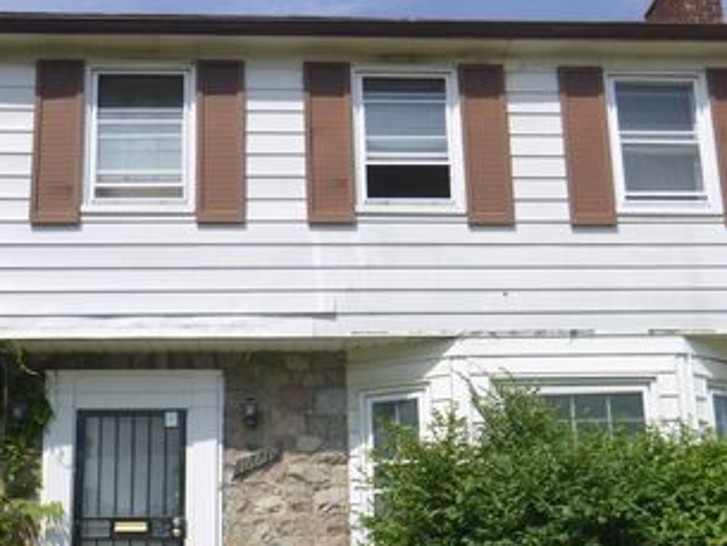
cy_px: 414
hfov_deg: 45.7
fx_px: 861
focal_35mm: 41
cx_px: 317
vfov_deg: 34.4
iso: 100
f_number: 3.9
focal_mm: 4.5
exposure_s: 1/640
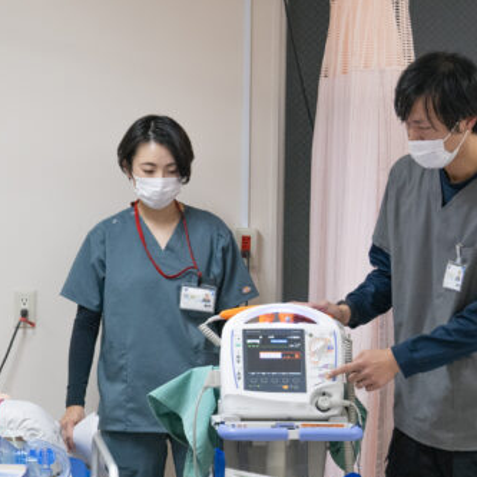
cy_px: 419
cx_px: 259
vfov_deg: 12.7
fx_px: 2120
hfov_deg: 12.8
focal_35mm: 136
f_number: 3.5
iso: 800
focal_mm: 25
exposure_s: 1/80
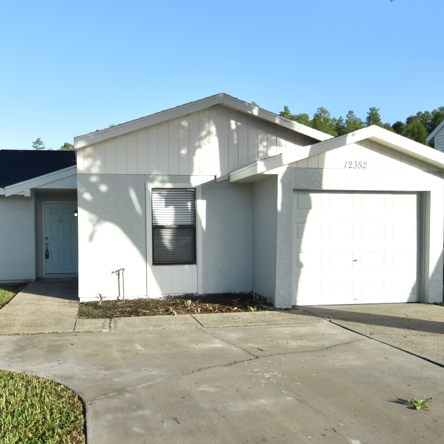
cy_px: 243
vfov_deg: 52.8
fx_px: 447
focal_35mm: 31
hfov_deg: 52.2
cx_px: 162
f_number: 3.8
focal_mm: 13
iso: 800
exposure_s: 1/3000
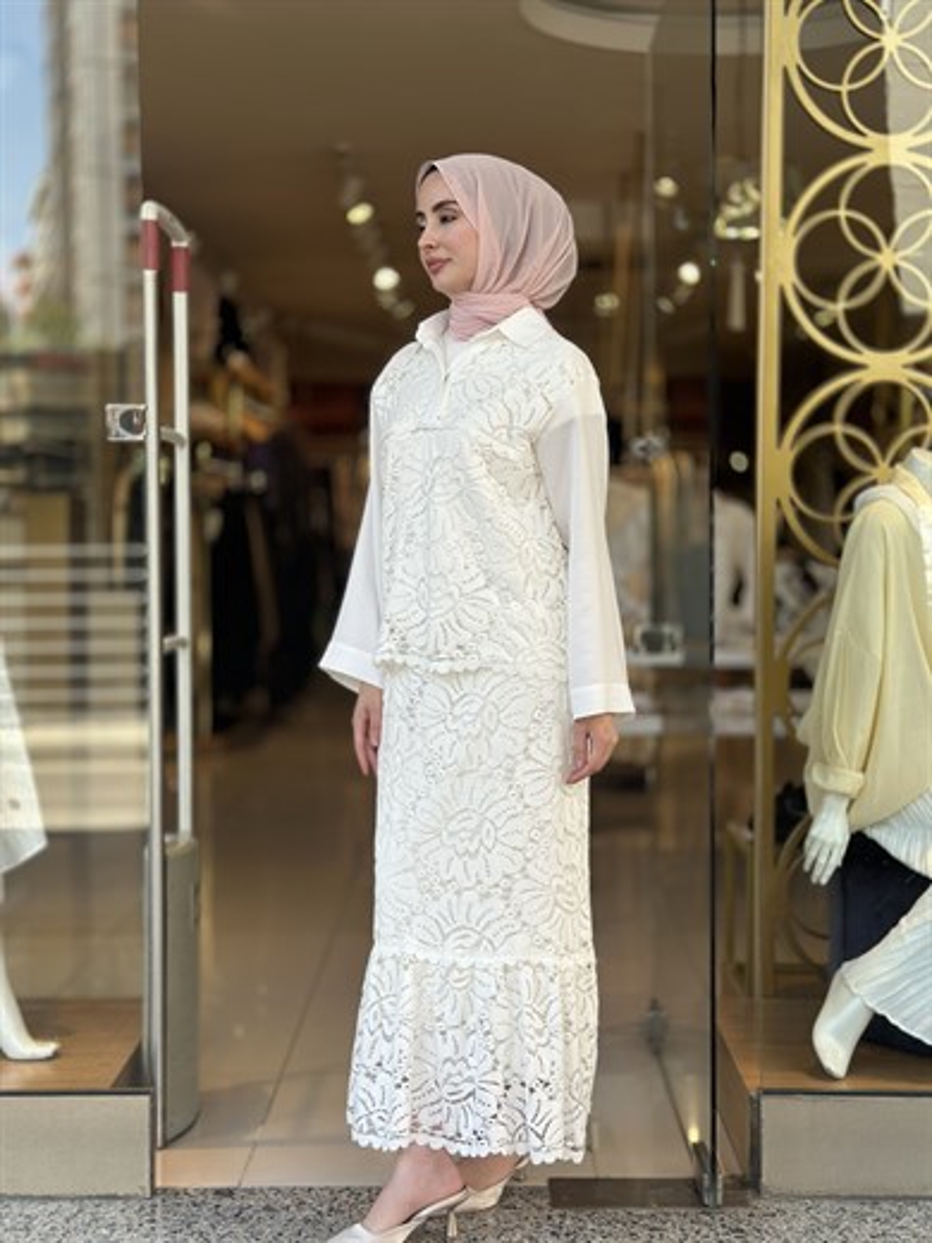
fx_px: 1723
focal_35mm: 48
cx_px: 466
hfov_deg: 30.3
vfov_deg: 39.7
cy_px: 622
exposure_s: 1/719
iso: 80
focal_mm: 6.86
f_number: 1.78
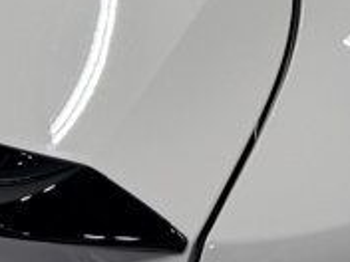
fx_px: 1416
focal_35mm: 140
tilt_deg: -28.7
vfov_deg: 9.4
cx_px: 396
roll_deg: +5.1
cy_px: -373
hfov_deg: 13.8
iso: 64
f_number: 1.78
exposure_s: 1/203
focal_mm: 6.76
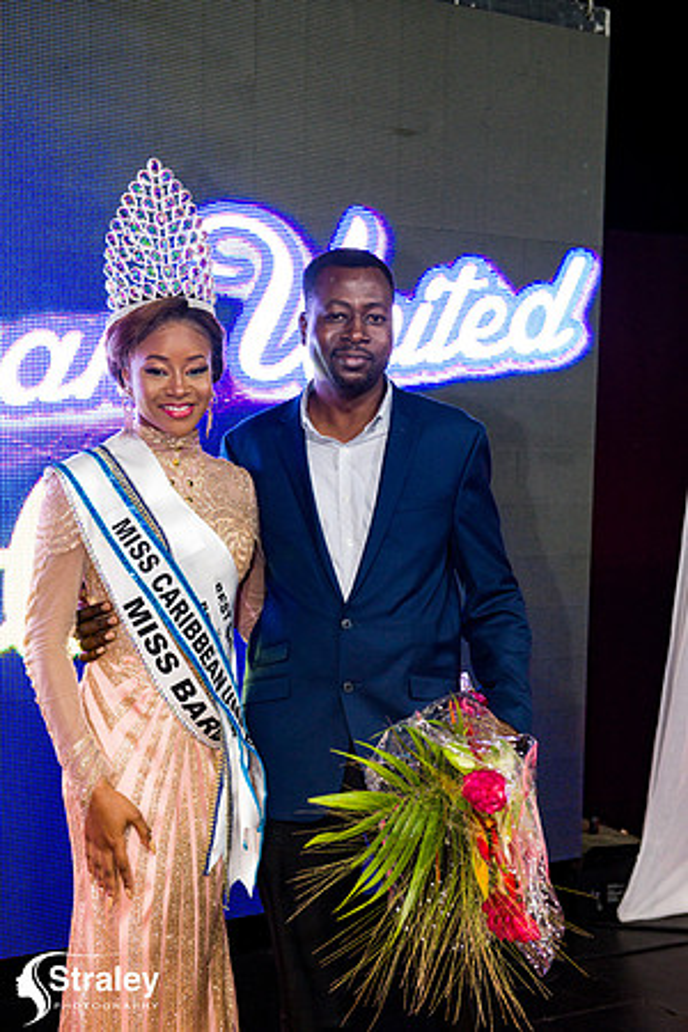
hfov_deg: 23.4
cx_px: 344
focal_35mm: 58
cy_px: 516
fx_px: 1663
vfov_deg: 34.5
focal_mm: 58
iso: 4000
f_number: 5
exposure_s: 1/160
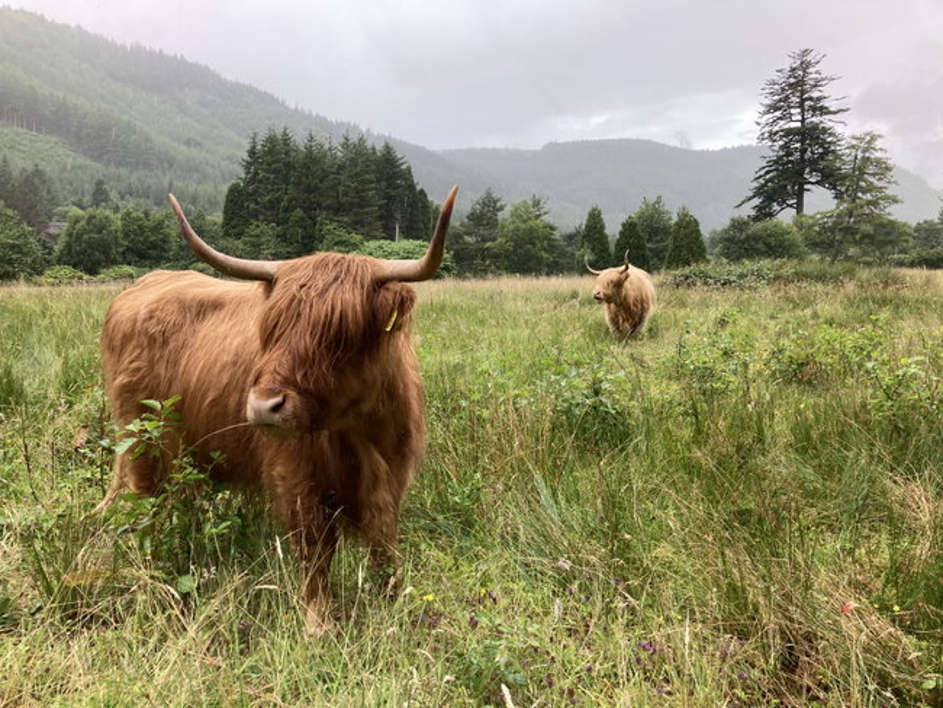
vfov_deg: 49.8
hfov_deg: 63.4
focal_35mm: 28
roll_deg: +0.1
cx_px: 472
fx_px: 763
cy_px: 354
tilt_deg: -3.5
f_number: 1.8
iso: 20
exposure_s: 1/403
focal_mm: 3.99
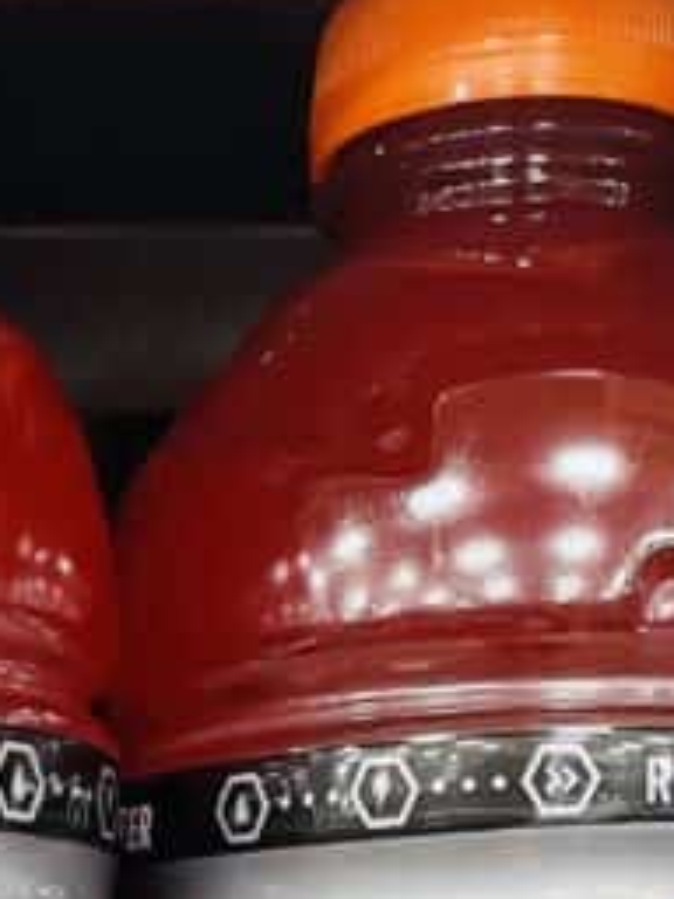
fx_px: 2700
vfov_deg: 16.3
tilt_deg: -7.0
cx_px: -133
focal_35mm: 104
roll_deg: +0.8
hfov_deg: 13.8
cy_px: 1559
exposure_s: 1/60
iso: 80
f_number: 1.6
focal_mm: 4.2
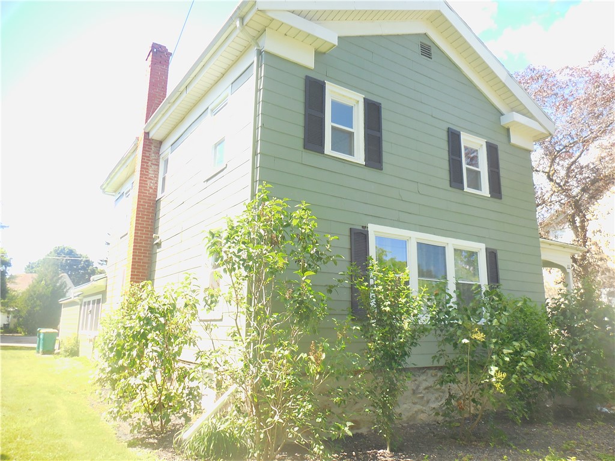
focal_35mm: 25
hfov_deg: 69.4
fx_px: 444
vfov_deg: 54.9
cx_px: 308
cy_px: 230
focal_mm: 4.5
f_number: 3.7
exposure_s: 1/160
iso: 125
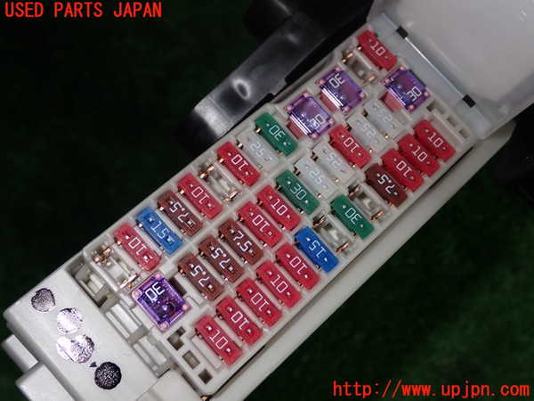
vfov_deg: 32.9
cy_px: 200
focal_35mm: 44
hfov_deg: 42.9
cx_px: 267
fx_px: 679
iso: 200
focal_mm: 7.84
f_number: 9
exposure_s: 1/40
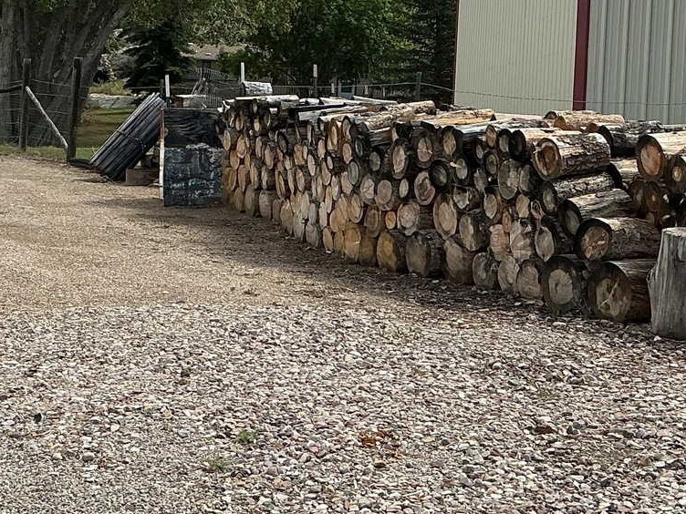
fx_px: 1566
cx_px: 252
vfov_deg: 18.6
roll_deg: -2.1
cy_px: 152
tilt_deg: -1.2
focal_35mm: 79
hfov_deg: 24.6
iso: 25
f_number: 1.8
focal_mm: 3
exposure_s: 1/1534
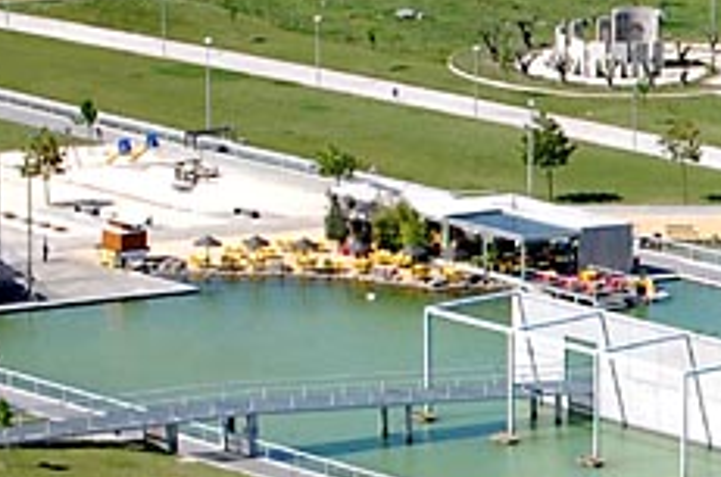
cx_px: 1067
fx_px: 5570
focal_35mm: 279
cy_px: 288
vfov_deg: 4.9
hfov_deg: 7.3
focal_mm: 55
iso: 200
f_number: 9
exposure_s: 1/320
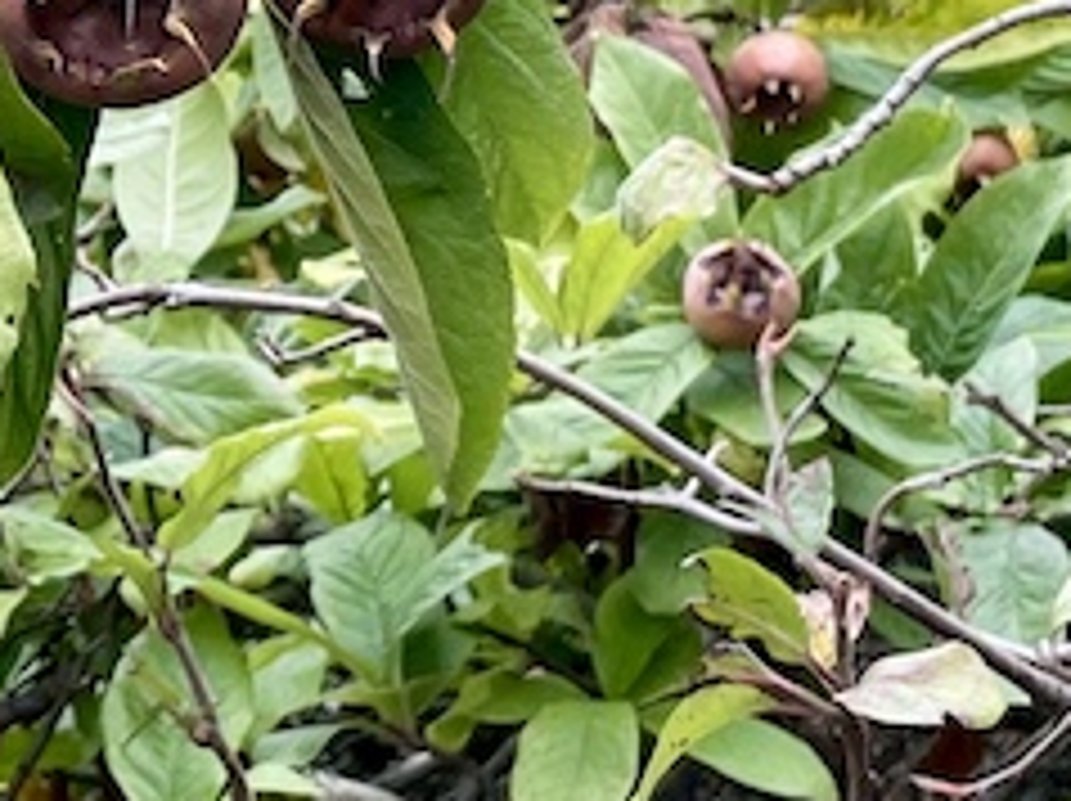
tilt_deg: +10.9
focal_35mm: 140
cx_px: -266
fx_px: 4327
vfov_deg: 10.4
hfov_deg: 13.7
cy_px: -108
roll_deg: +2.3
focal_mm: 4.2
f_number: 1.6
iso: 32
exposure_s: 1/128
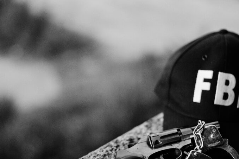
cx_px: 119
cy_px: 85
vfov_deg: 20.6
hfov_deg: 30.5
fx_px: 438
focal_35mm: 66
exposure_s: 1/320
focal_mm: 35
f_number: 1.4
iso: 1000
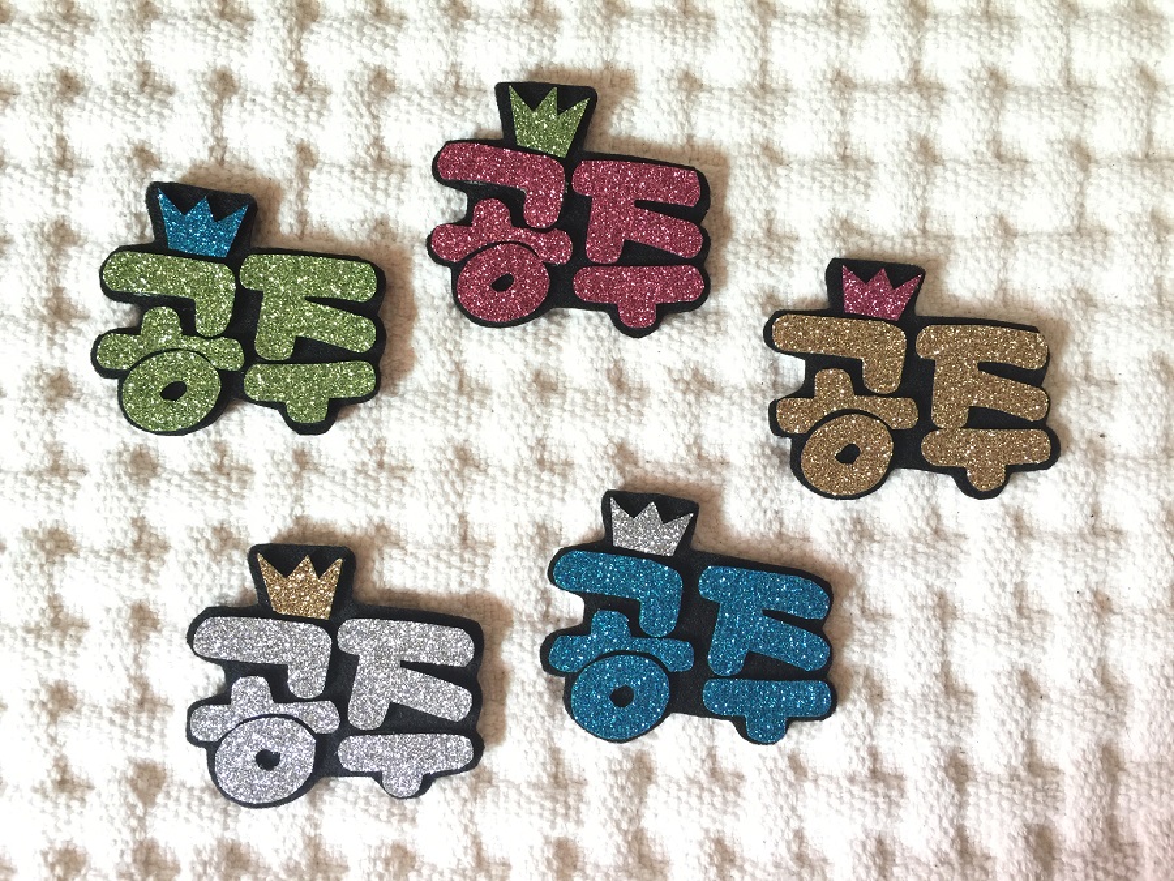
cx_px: 587
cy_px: 440
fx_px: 984
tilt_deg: -86.6
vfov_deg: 48.2
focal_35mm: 29
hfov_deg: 61.7
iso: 40
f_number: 2.2
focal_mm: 4.15
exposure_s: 1/30
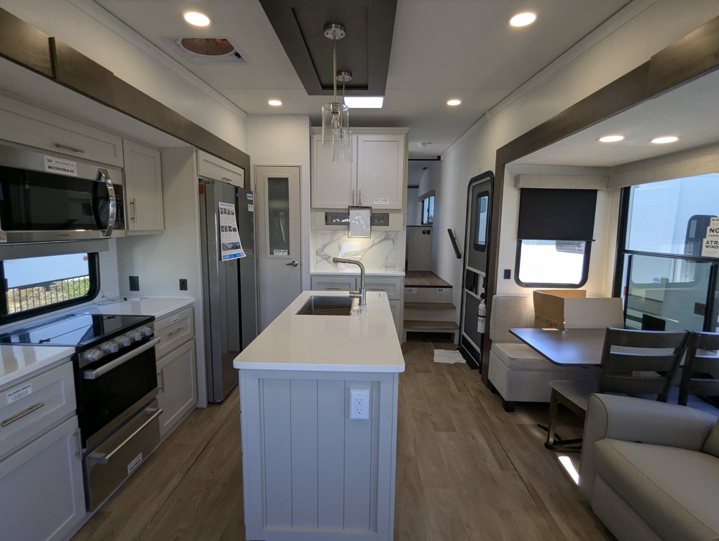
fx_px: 333
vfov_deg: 78.2
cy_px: 270
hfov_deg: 94.4
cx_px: 360
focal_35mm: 16
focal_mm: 2.35
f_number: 2.2
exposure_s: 1/187
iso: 144
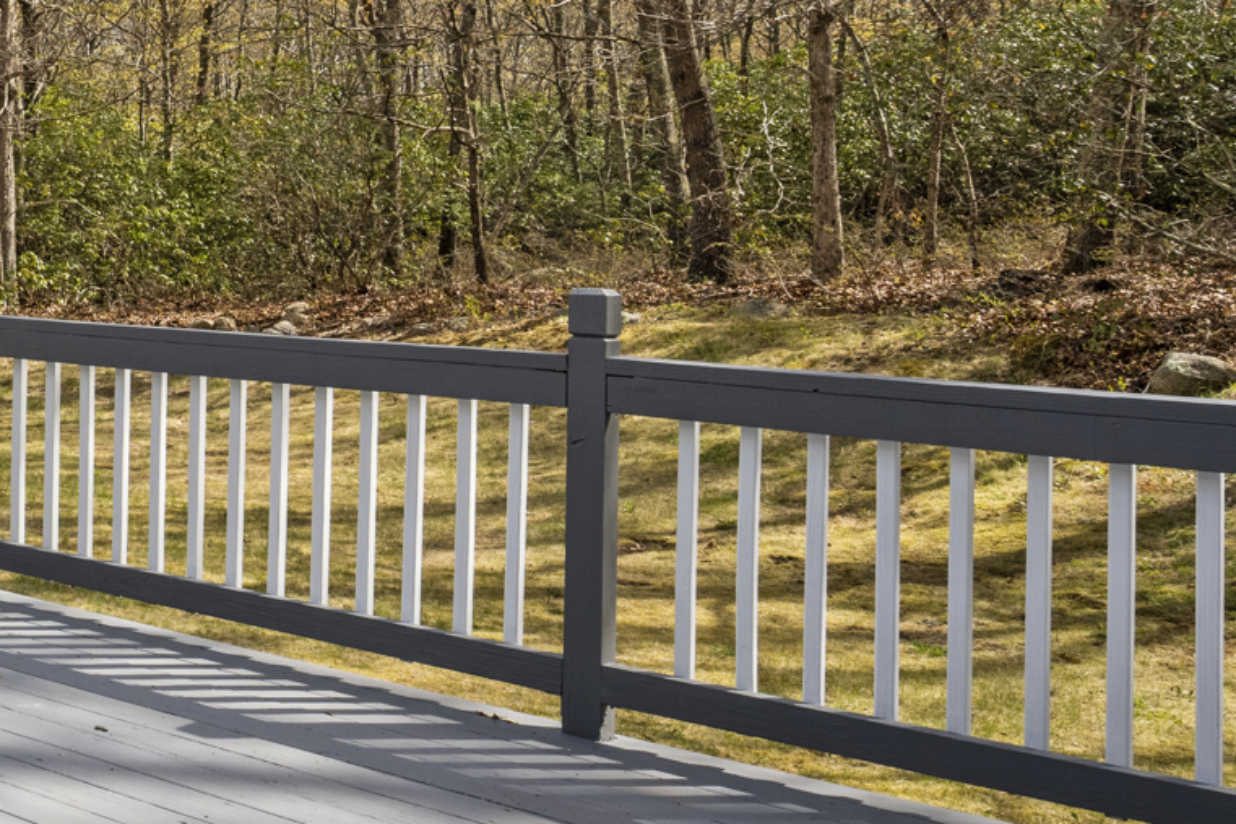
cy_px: 170
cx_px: -393
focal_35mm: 48
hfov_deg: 31.4
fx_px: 1635
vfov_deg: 27.7
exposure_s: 1/160
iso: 320
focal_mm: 14.5
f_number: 9
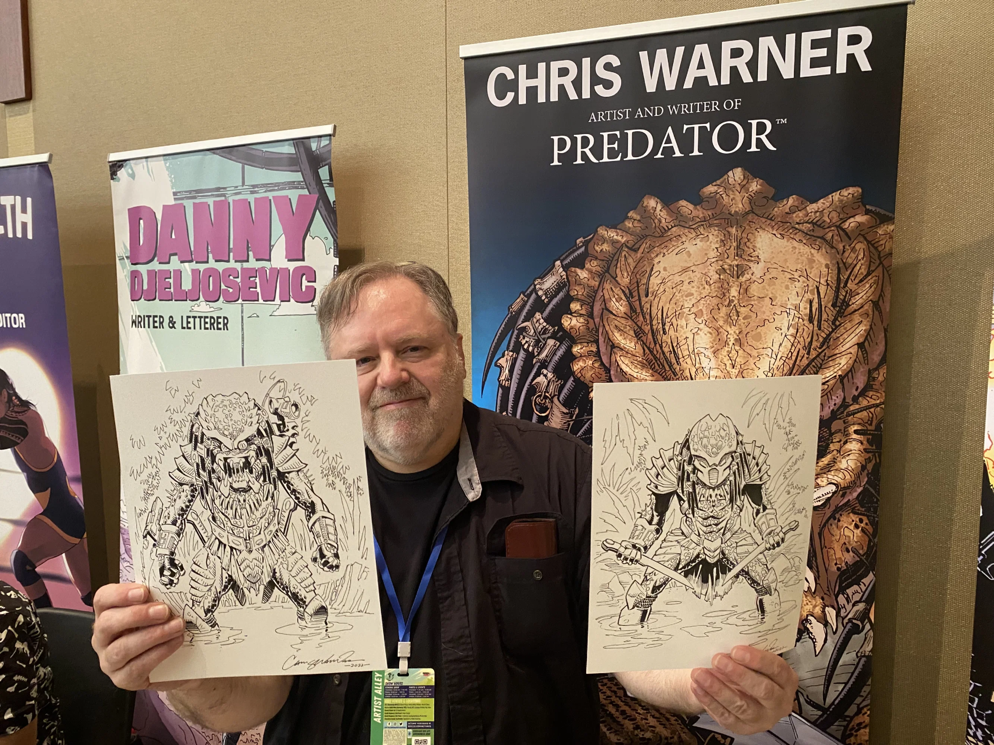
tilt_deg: -5.2
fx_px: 747
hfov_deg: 67.3
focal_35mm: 26
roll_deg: -0.6
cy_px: 372
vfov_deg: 53.1
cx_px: 497
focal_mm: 4.25
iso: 320
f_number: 1.8
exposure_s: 1/40
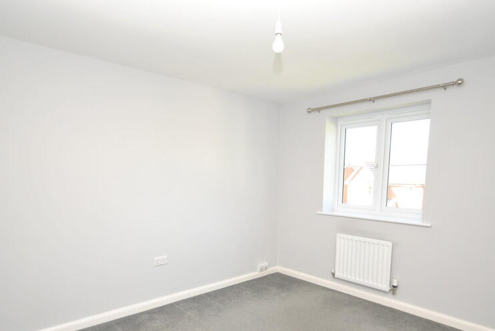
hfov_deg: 76.8
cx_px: 246
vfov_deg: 54.8
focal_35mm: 23
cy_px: 217
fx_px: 312
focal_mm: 11
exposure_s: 1/60
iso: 200
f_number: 4.2
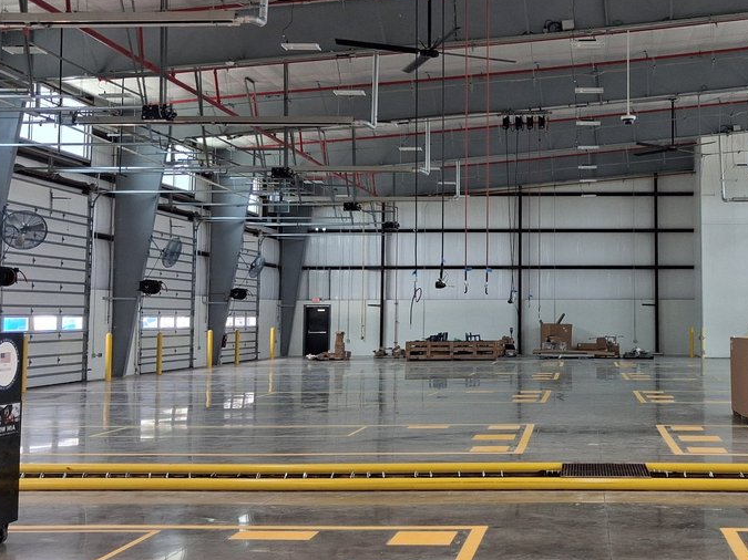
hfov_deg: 38.5
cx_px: 577
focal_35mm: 48
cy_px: 236
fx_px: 1037
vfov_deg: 30.2
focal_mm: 4
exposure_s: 1/120
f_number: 1.8
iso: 125
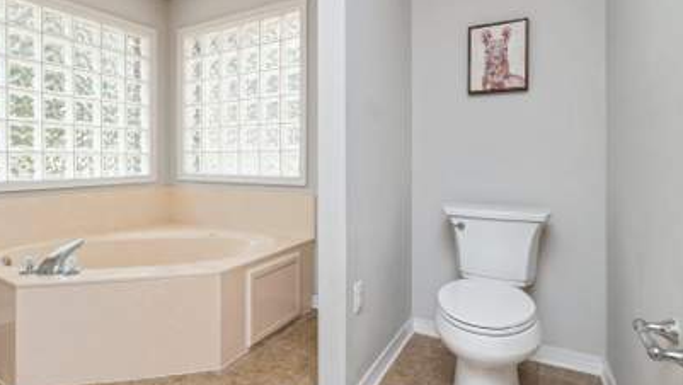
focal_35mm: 20
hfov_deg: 86.3
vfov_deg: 55.9
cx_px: 305
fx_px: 362
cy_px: 182
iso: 320
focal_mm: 16
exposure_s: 1/60
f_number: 9
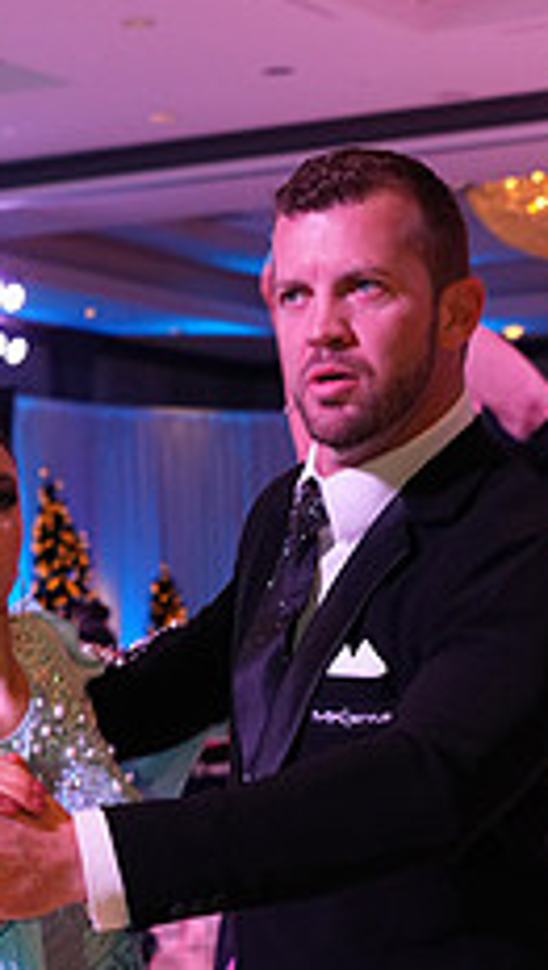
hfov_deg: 11.0
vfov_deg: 18.5
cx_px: 249
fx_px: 2833
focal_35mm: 110
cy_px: 1133
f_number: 5
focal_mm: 42
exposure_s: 1/200
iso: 2000
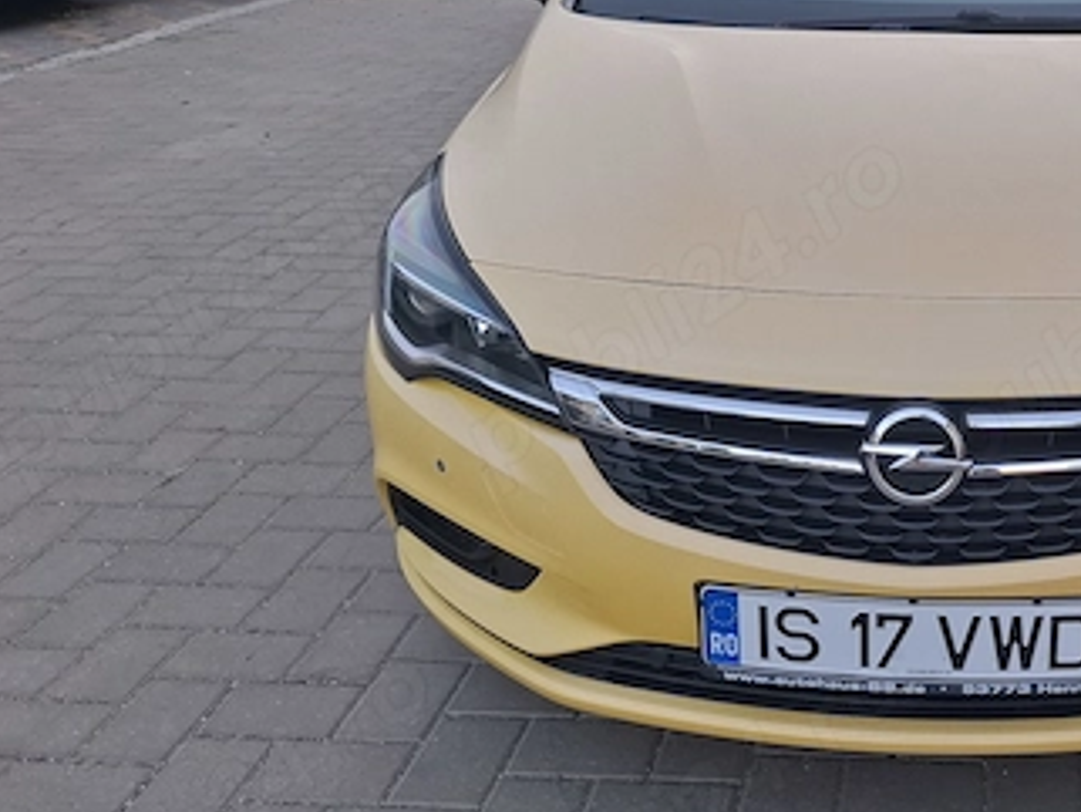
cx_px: 919
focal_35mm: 43
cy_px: 344
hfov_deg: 41.2
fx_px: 1343
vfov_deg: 33.6
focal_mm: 5.54
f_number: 1.8
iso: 50
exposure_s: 1/166
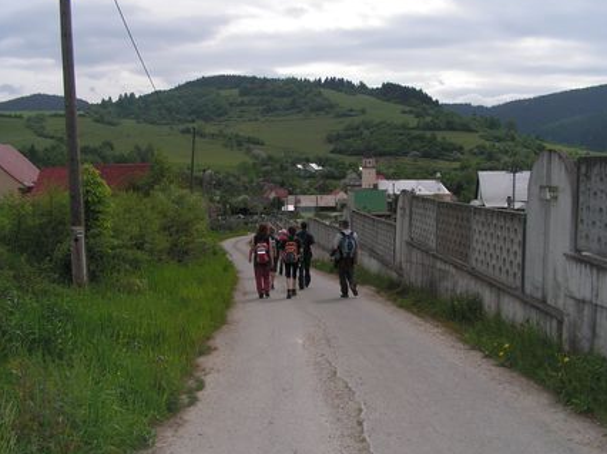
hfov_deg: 49.0
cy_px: 220
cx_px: 318
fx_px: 666
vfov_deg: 37.7
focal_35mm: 38
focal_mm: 6
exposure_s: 1/800
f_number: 3.2
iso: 64
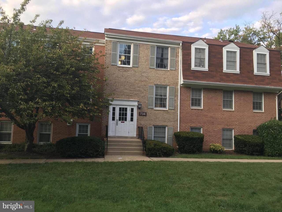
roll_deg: -2.7
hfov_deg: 61.7
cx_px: 141
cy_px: 106
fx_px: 236
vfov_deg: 48.2
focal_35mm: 29
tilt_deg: +5.2
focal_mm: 4.15
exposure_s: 1/120
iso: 25
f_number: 2.2
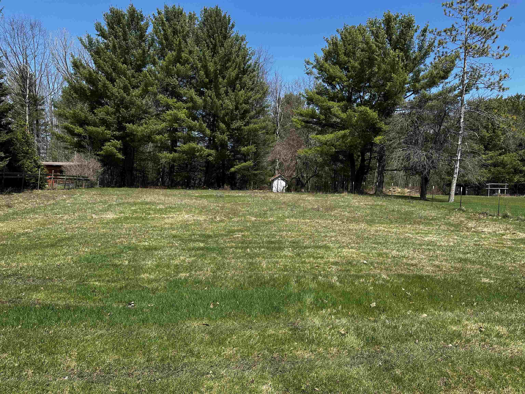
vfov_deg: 56.8
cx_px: 262
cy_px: 197
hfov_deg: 71.6
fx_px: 364
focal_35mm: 24
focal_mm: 6.86
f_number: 1.78
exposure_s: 1/3155
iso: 80
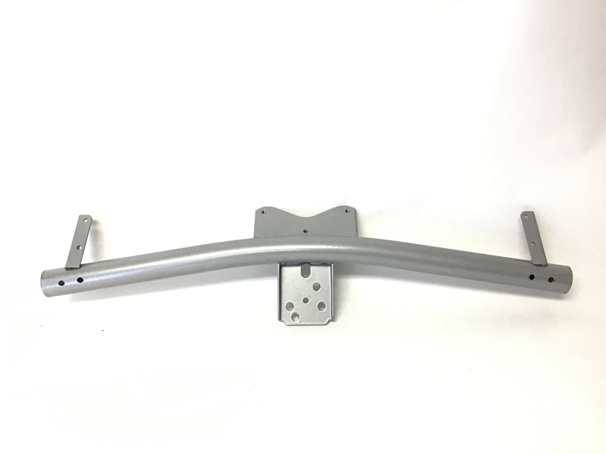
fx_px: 543
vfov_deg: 45.4
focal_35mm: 31
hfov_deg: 58.4
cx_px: 303
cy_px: 227
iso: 40
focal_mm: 3.3
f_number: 2.4
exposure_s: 1/30
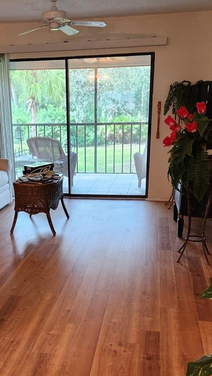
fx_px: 409
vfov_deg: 48.9
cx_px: 72
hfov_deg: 28.9
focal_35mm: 41
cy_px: 234
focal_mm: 5.4
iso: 400
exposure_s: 1/120
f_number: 1.8
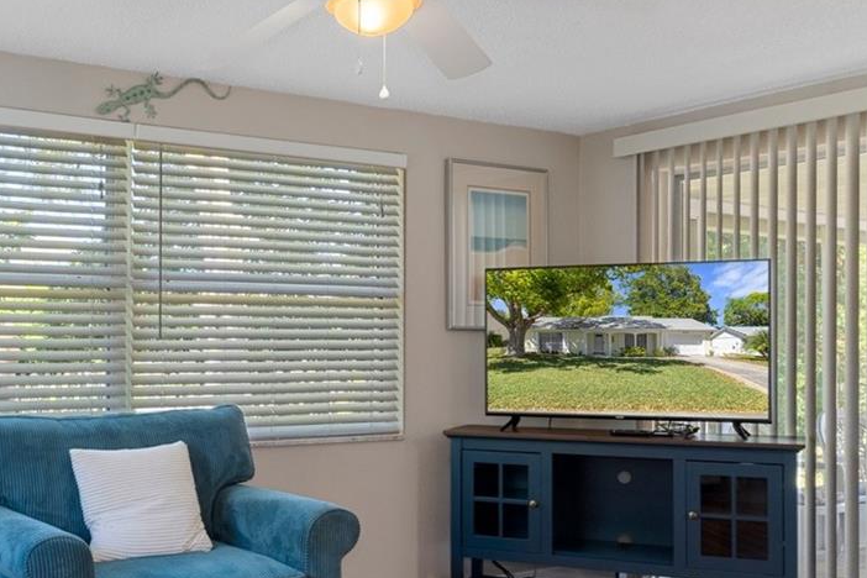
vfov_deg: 32.4
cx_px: 210
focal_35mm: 41
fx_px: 987
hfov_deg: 45.6
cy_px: 369
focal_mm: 12
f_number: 8
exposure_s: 1/1.43
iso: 320
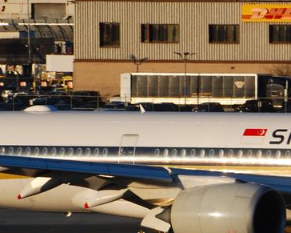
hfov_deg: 1.7
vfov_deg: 1.4
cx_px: 251
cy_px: 151
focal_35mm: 1133
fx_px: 9755
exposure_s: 1/800
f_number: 5.3
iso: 125
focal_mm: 195
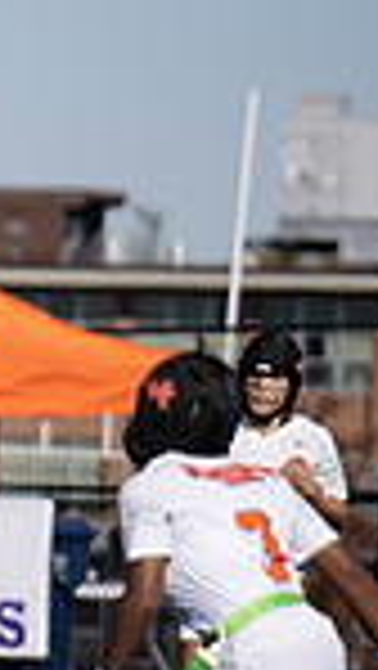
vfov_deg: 2.5
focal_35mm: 855
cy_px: 614
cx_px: -770
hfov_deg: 1.4
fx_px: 15209
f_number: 4
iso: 200
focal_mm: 210
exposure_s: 1/2500
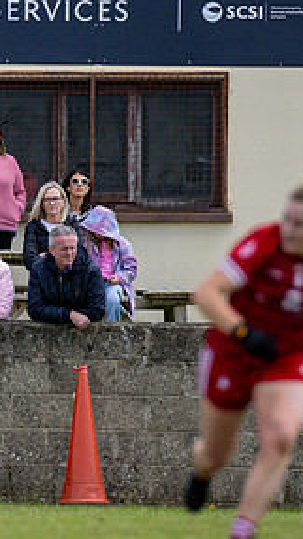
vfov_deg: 2.2
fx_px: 13889
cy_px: 219
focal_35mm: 973
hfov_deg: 1.2
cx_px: -149
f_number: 2.8
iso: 640
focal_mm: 300
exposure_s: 1/6400
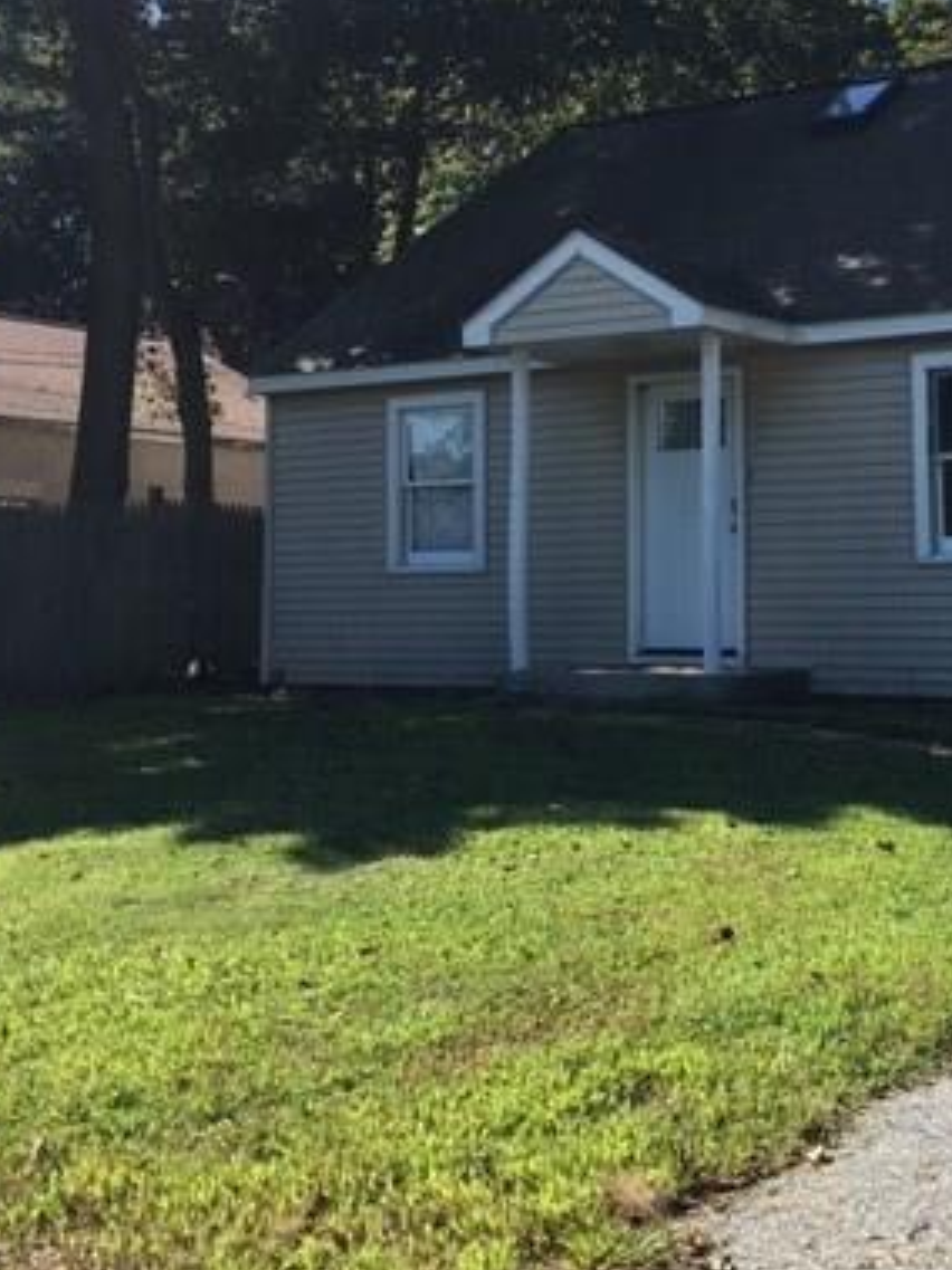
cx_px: 758
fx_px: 1798
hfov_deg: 29.0
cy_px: 479
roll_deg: +2.2
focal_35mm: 49
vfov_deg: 38.7
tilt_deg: +5.1
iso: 25
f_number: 2.2
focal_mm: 4.15
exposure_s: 1/884
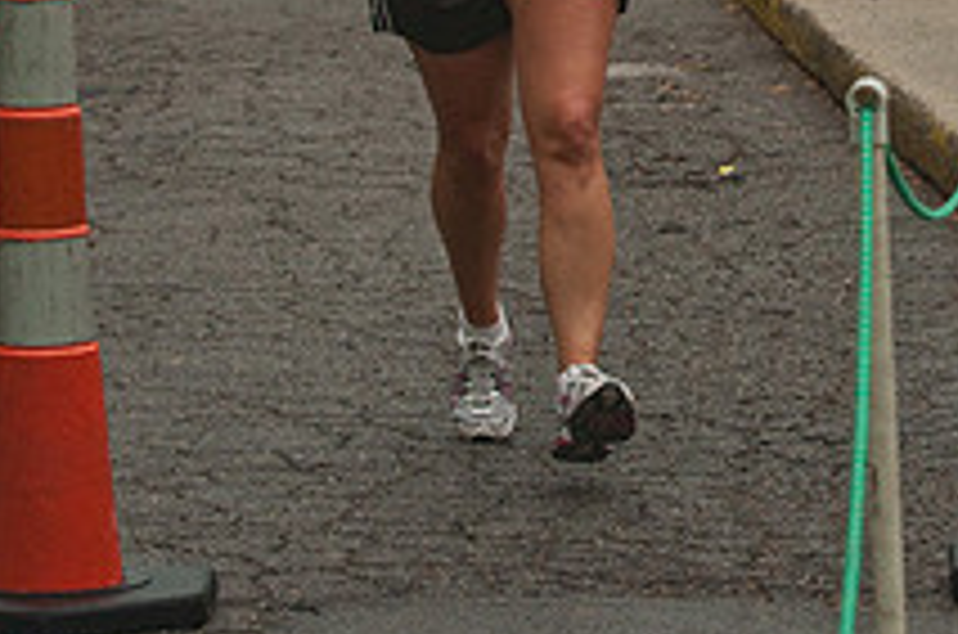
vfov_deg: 4.8
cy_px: -128
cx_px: 828
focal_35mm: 286
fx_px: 7594
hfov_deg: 7.2
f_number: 7.1
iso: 1600
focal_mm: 70
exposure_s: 1/400
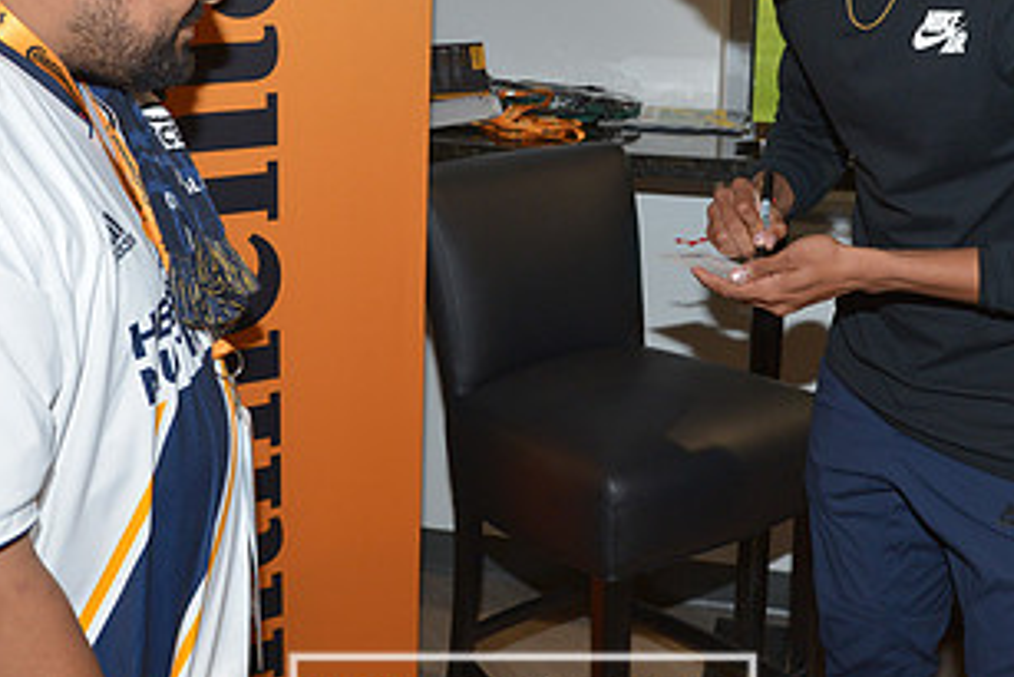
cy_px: 203
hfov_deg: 38.9
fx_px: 1437
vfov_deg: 26.3
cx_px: 522
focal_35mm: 51
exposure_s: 1/60
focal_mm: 27
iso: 800
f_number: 7.1
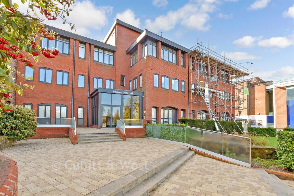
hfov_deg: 100.4
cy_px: 98
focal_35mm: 15
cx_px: 147
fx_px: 123
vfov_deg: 77.3
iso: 160
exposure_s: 1/80
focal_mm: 10
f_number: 8
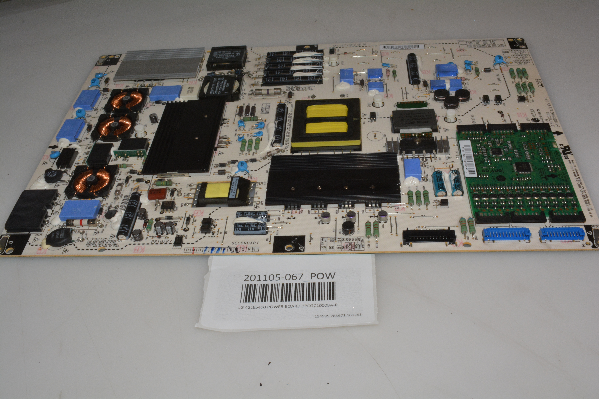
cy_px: 200
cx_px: 300
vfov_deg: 35.5
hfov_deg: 51.3
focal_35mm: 38
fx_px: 624
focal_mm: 25
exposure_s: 1/60
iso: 800
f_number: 25
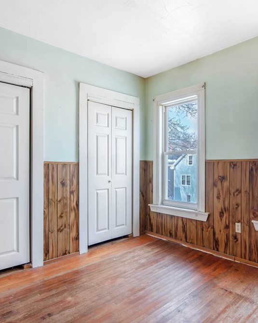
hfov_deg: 59.4
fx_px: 220
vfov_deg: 72.6
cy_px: 161
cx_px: 174
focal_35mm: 23
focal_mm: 16
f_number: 5.6
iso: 110
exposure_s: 1/125
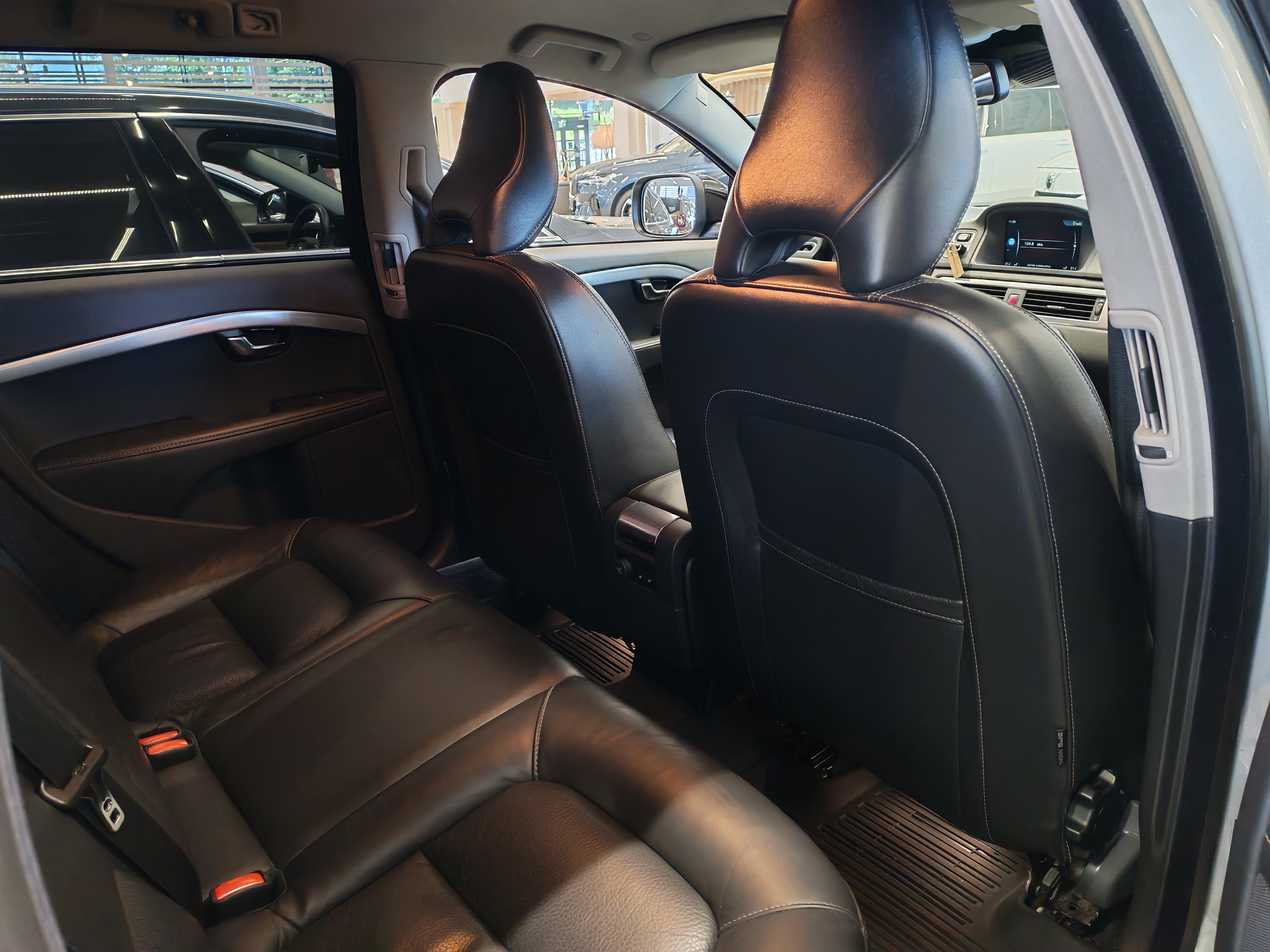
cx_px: 635
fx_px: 991
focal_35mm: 27
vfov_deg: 51.4
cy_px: 476
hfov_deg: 65.3
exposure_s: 1/50
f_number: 1.9
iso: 1359
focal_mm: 6.12
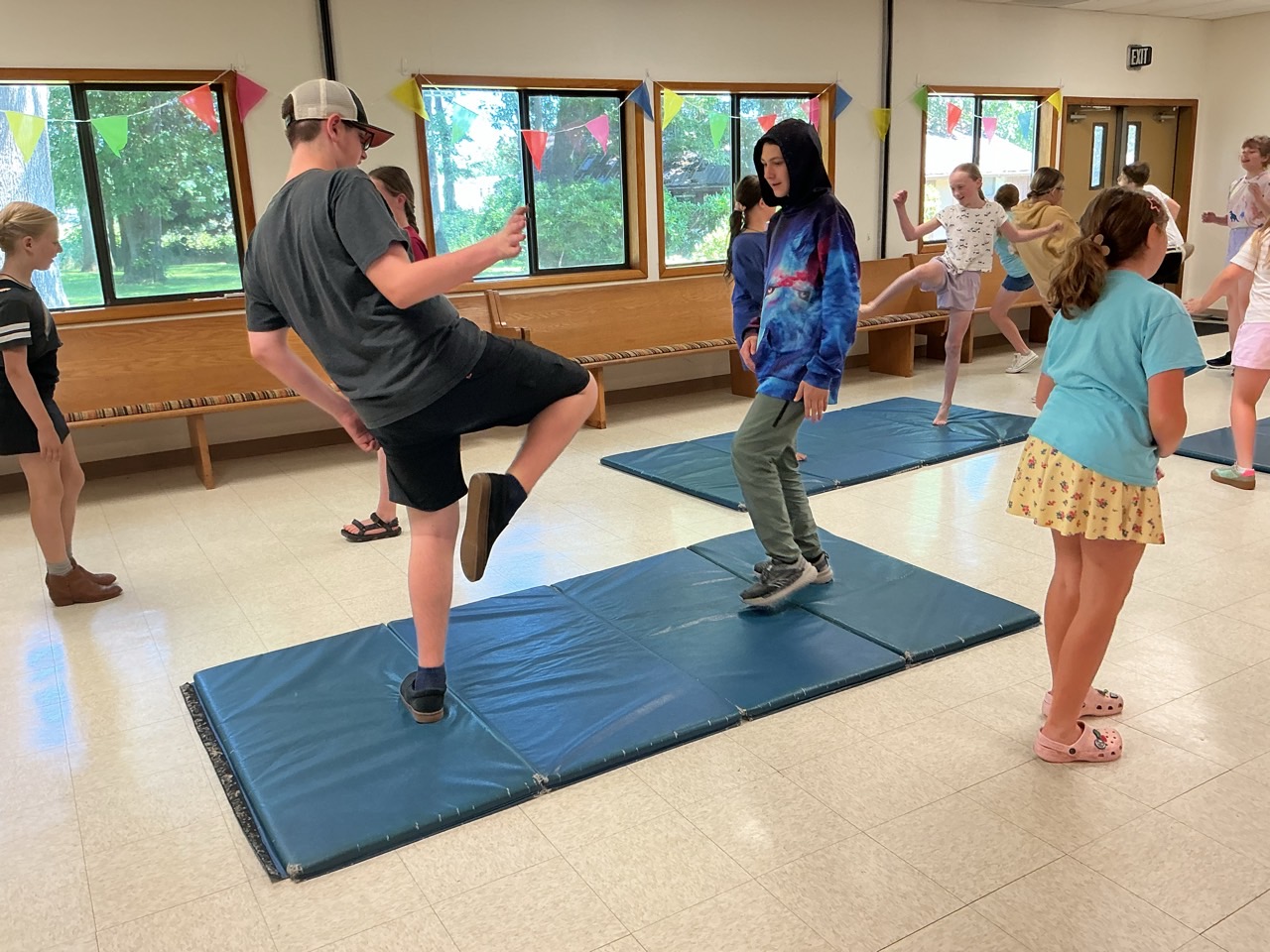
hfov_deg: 61.7
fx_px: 1064
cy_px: 476
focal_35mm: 29
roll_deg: +2.8
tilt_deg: -14.1
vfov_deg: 48.2
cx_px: 635
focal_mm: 3
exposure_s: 1/60
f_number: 1.8
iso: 50
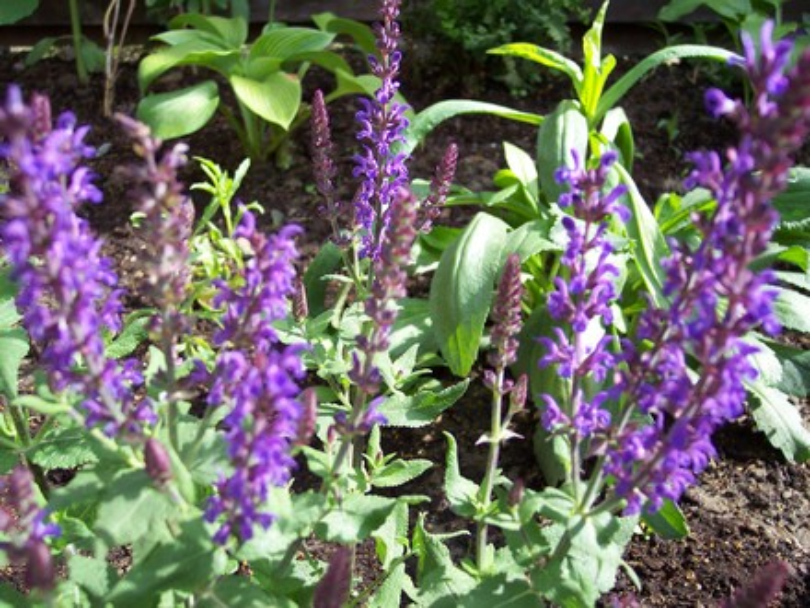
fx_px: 889
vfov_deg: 37.7
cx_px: 405
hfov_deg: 49.0
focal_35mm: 38
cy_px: 304
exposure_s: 1/500
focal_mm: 8
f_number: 2.8
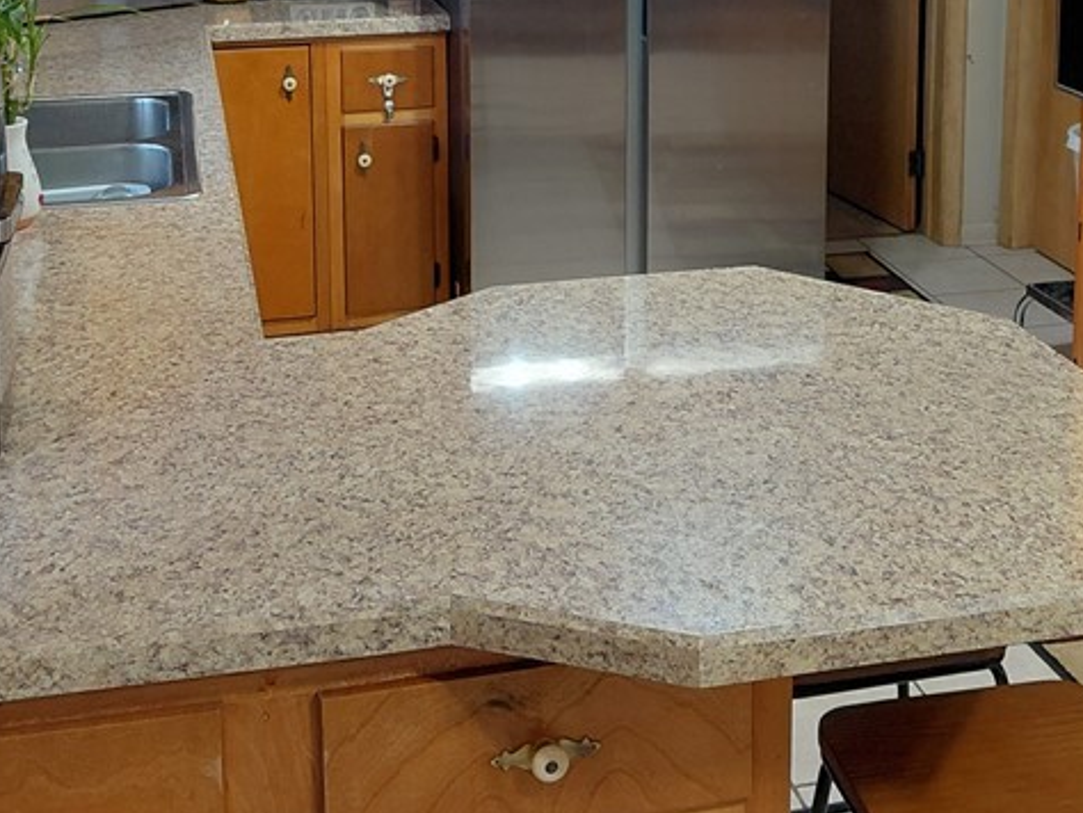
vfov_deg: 25.6
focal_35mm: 54
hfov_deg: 35.4
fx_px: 1690
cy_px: -9
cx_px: 637
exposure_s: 1/60
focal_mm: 4.69
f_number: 1.8
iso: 320
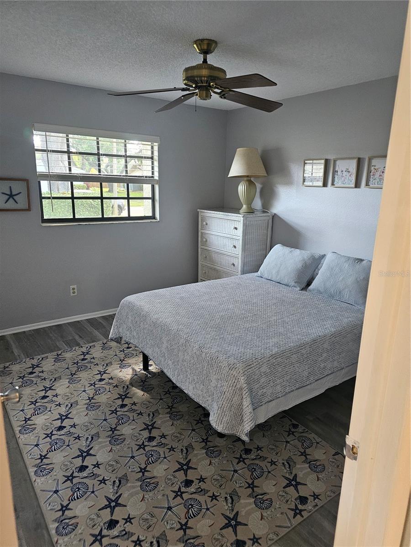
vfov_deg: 73.9
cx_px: 206
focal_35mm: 23
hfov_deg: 58.9
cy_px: 274
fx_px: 364
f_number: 1.7
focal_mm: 6.3
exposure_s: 1/120
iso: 800
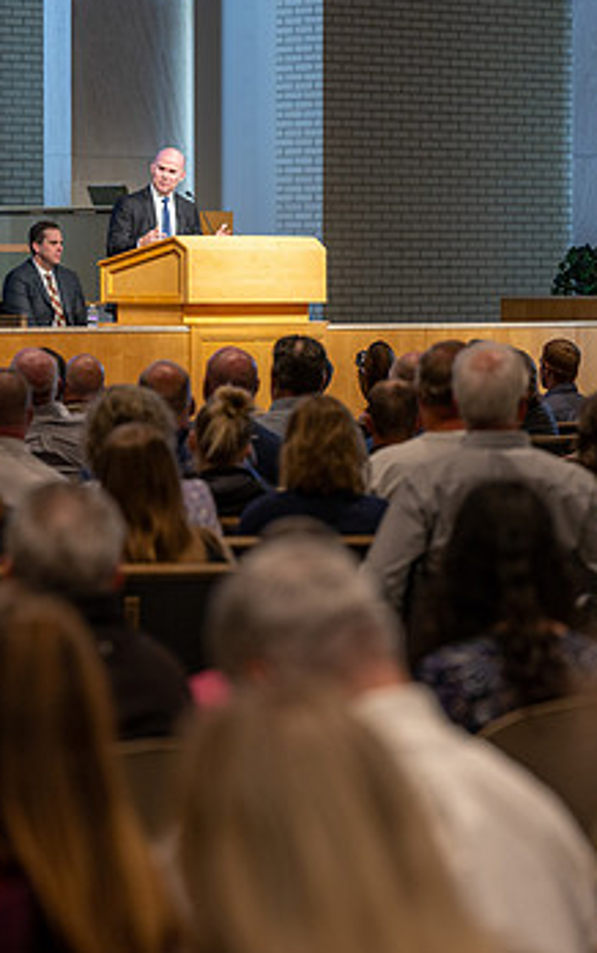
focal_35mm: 158
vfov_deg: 13.2
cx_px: 359
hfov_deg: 8.3
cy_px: 492
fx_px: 4106
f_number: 2.8
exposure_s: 1/125
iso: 400
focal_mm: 93
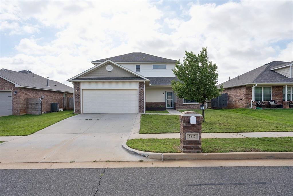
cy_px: 98
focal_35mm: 21
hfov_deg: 81.2
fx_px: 171
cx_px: 146
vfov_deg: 59.5
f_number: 8
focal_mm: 21
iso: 200
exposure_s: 1/400
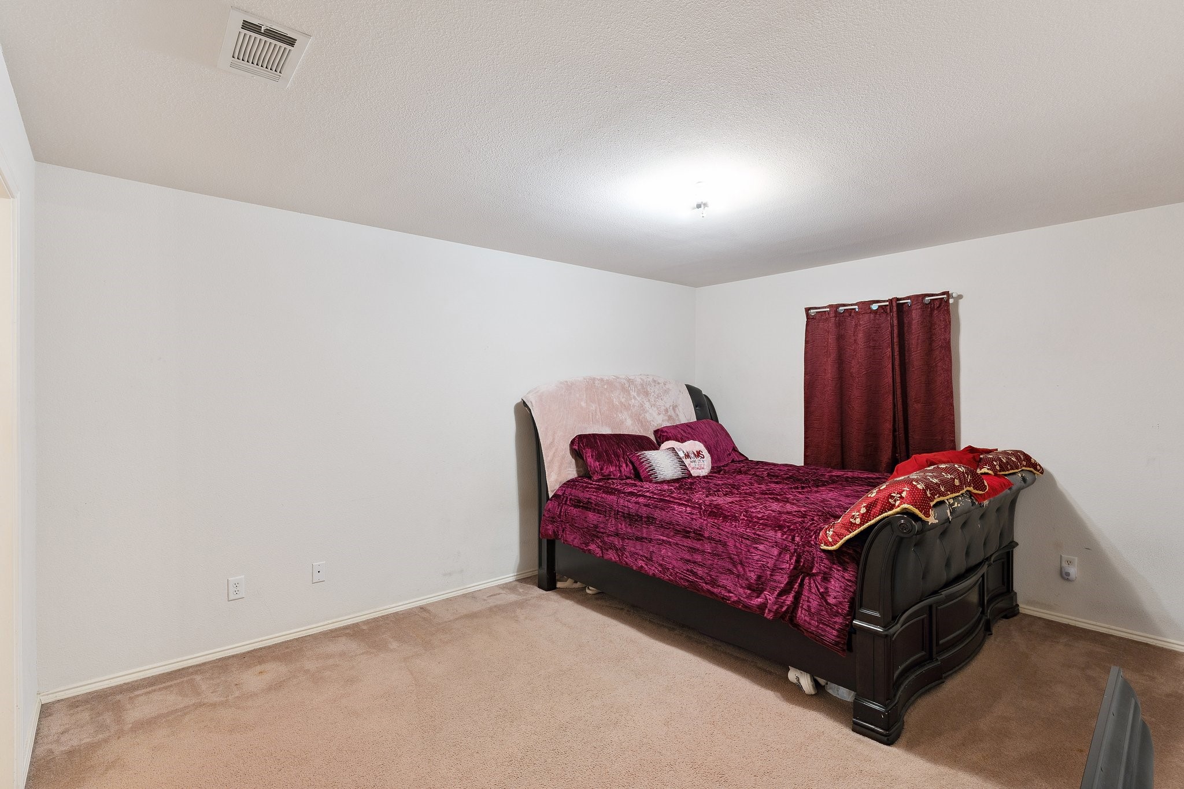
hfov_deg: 93.3
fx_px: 559
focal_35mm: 17
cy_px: 394
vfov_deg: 70.4
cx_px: 592
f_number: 7.1
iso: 320
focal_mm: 17
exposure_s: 1/3.33
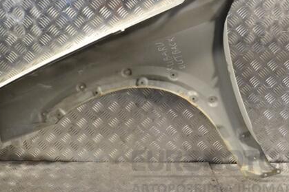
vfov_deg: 31.0
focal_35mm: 43
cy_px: 69
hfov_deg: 45.3
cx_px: 119
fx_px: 345
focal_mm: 20
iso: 3200
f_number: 9
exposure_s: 1/320
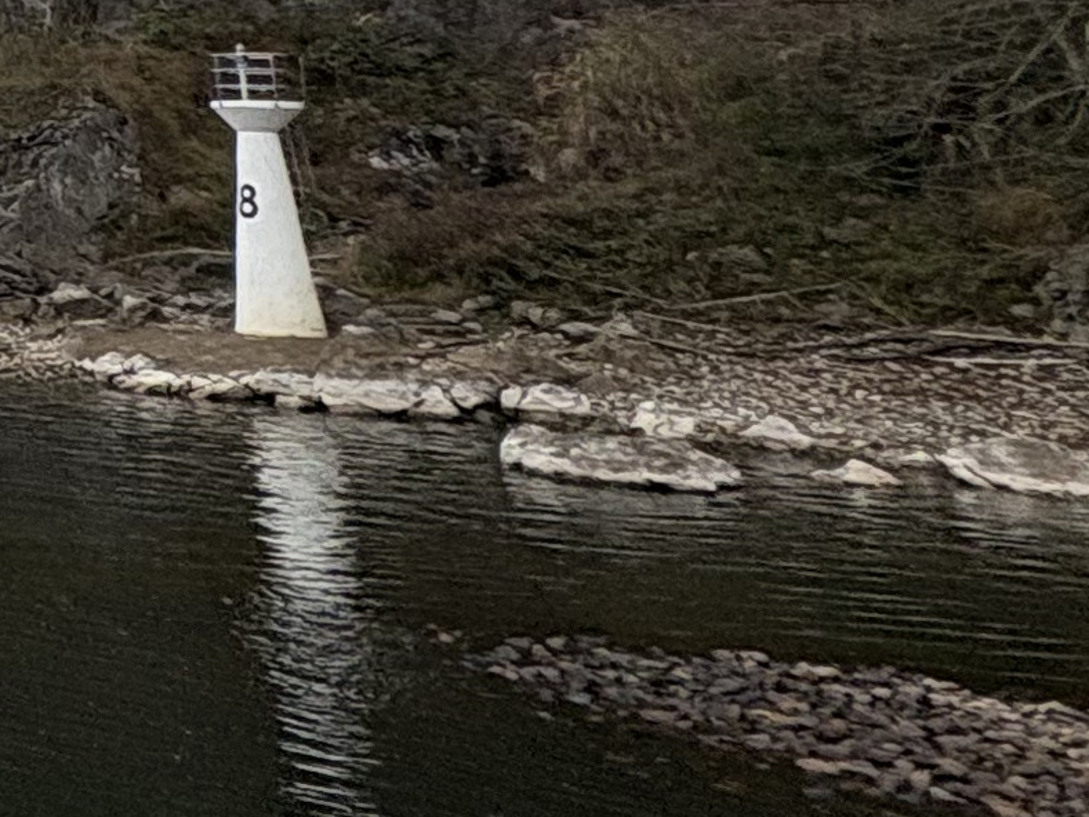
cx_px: -1564
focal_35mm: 71
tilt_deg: +10.6
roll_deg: -0.2
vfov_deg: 19.2
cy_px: -242
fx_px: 2234
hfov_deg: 14.9
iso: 40
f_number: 2.2
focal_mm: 2.22
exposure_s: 1/849
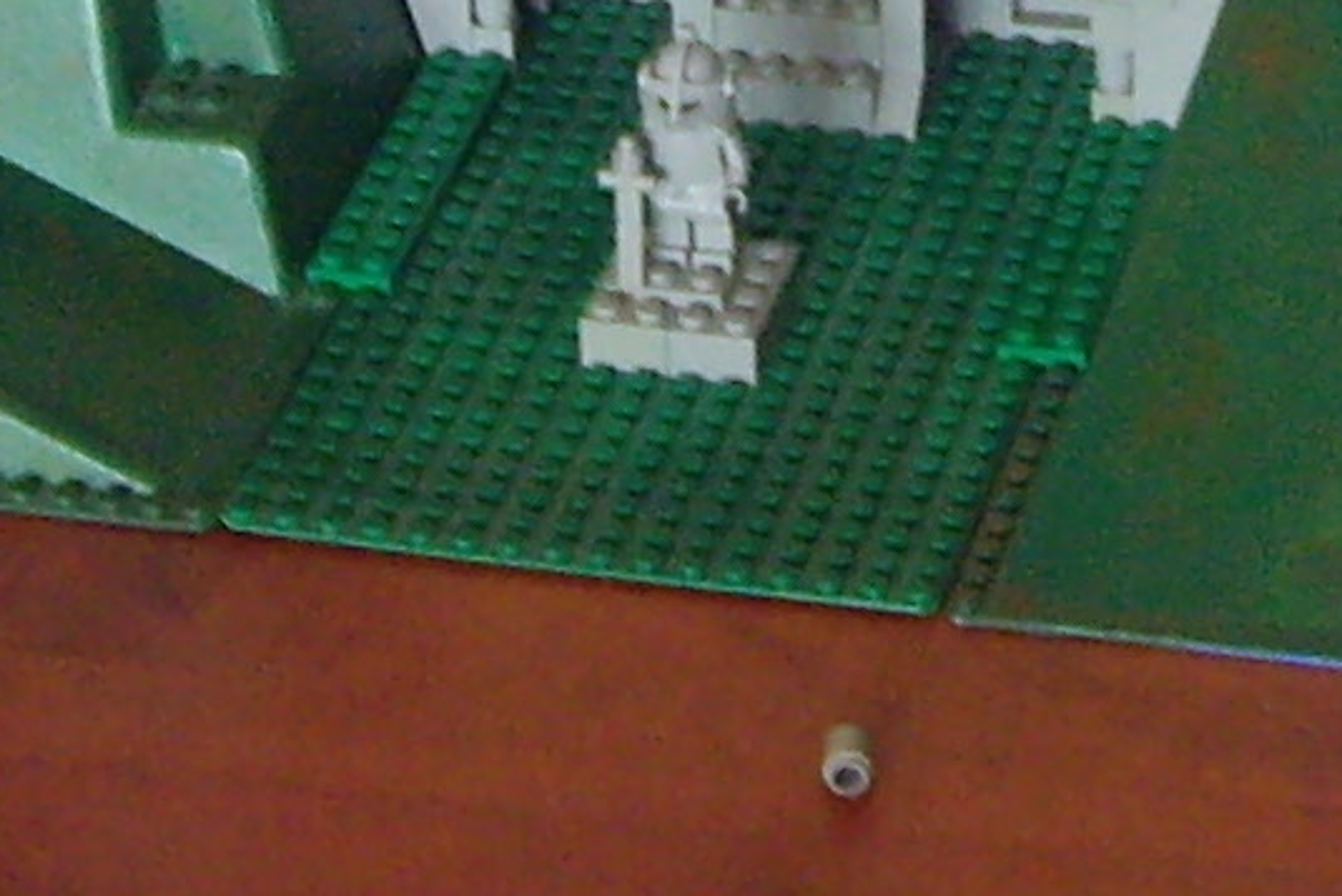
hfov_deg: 9.9
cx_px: 1008
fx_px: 7755
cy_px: -243
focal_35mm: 208
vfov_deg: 6.6
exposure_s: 1/60
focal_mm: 6.2
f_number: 2.7
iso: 200
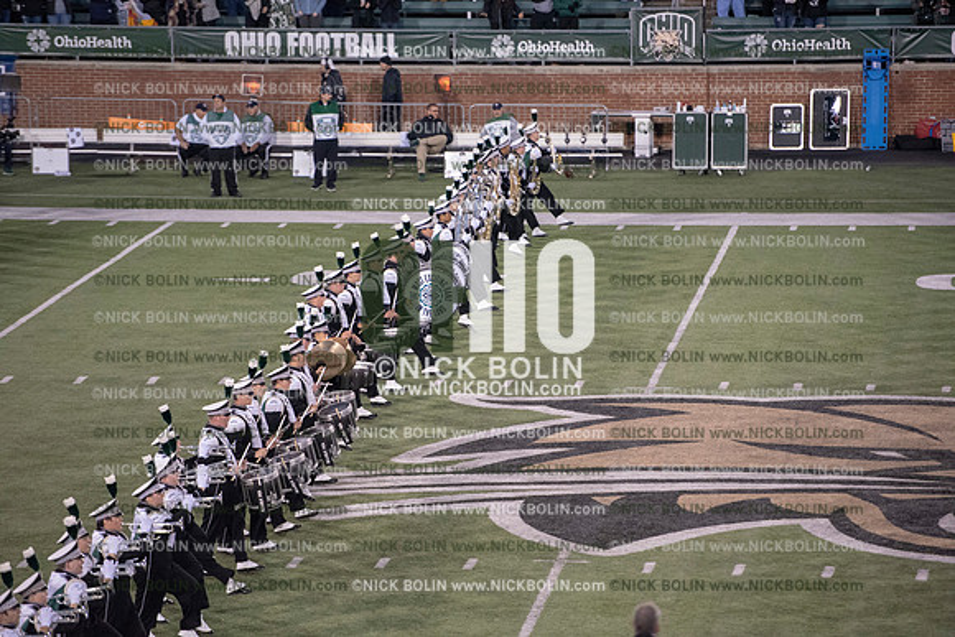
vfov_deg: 6.9
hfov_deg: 10.3
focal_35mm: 200
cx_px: 478
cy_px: 318
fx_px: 5307
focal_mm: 200
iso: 5000
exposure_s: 1/1250
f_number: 3.2
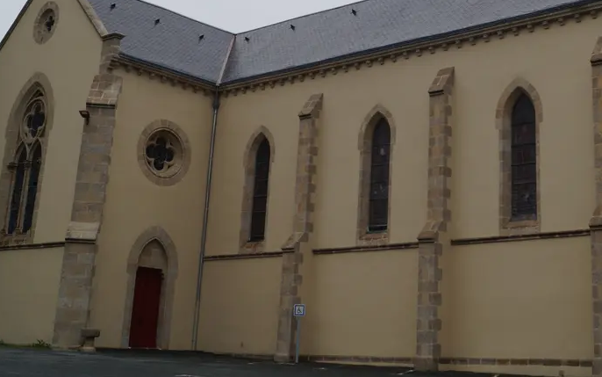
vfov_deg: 22.0
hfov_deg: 35.2
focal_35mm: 57
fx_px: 935
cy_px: 4
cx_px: 419
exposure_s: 1/200
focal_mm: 20
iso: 100
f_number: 10
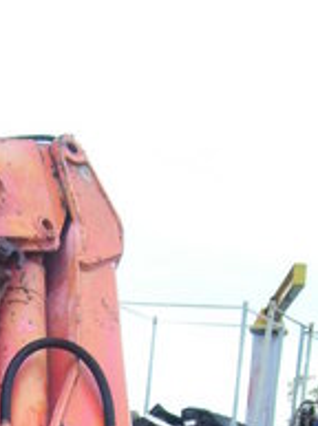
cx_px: -42
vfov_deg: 15.9
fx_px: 1413
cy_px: 616
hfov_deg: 12.6
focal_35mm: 115
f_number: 2.7
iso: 80
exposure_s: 1/60
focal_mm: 6
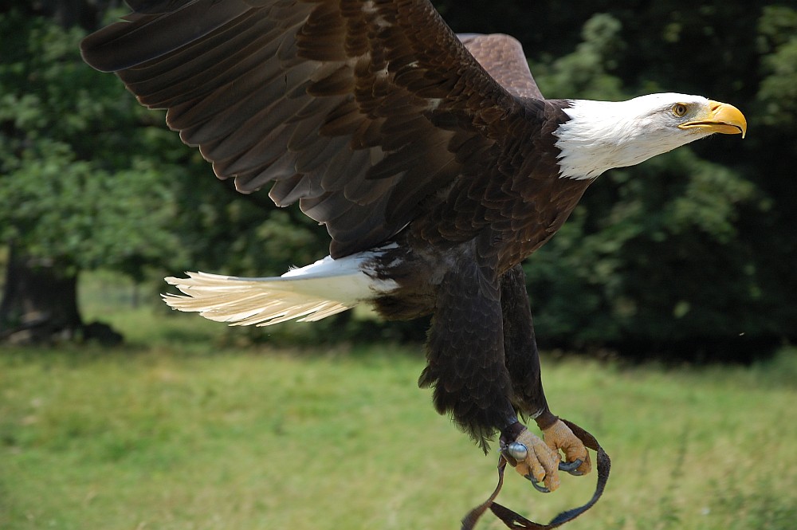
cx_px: 398
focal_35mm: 112
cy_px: 265
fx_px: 2489
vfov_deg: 12.2
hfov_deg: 18.2
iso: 400
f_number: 5.6
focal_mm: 75
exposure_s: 1/1000
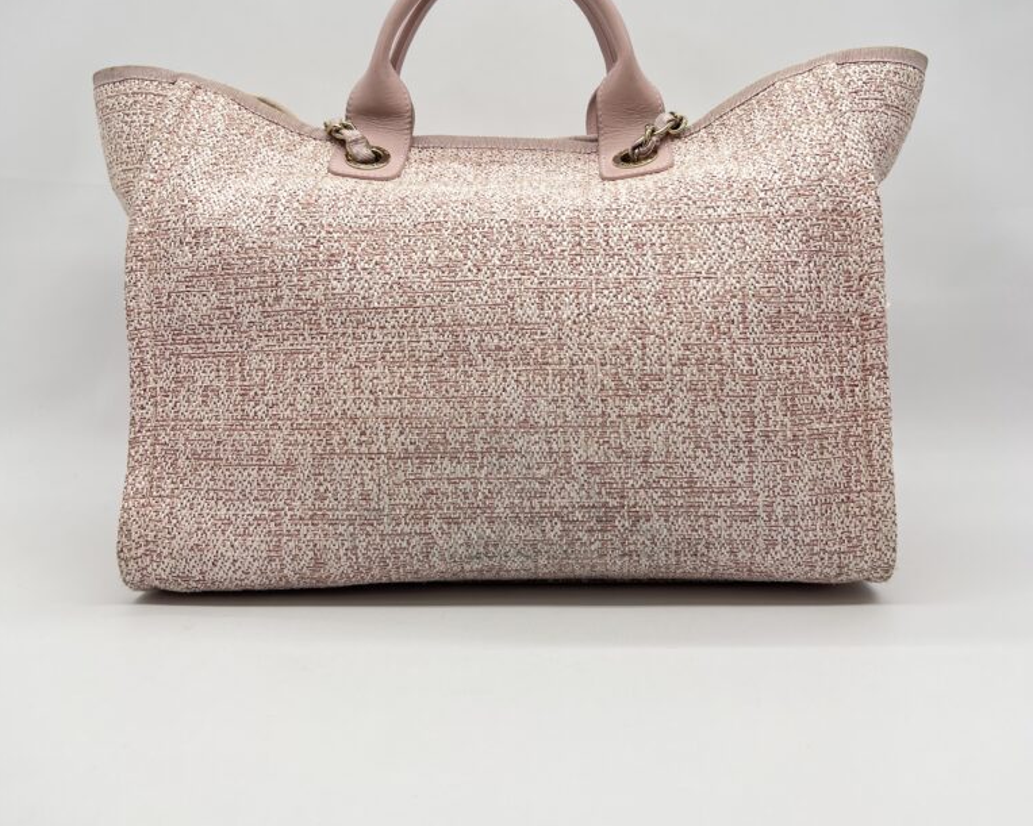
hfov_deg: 52.8
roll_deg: +0.4
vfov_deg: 42.9
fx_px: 1039
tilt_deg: -3.2
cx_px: 515
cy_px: 287
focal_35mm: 34
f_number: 1.5
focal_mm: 5.7
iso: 40
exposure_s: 1/220
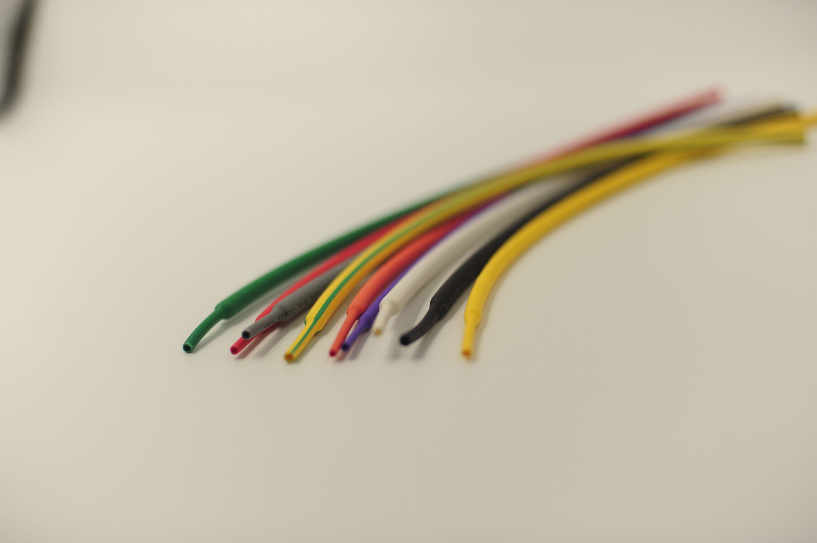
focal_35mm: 50
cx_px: 408
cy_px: 272
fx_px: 1134
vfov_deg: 27.0
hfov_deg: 39.6
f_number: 2.5
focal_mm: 50
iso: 250
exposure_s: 1/1000
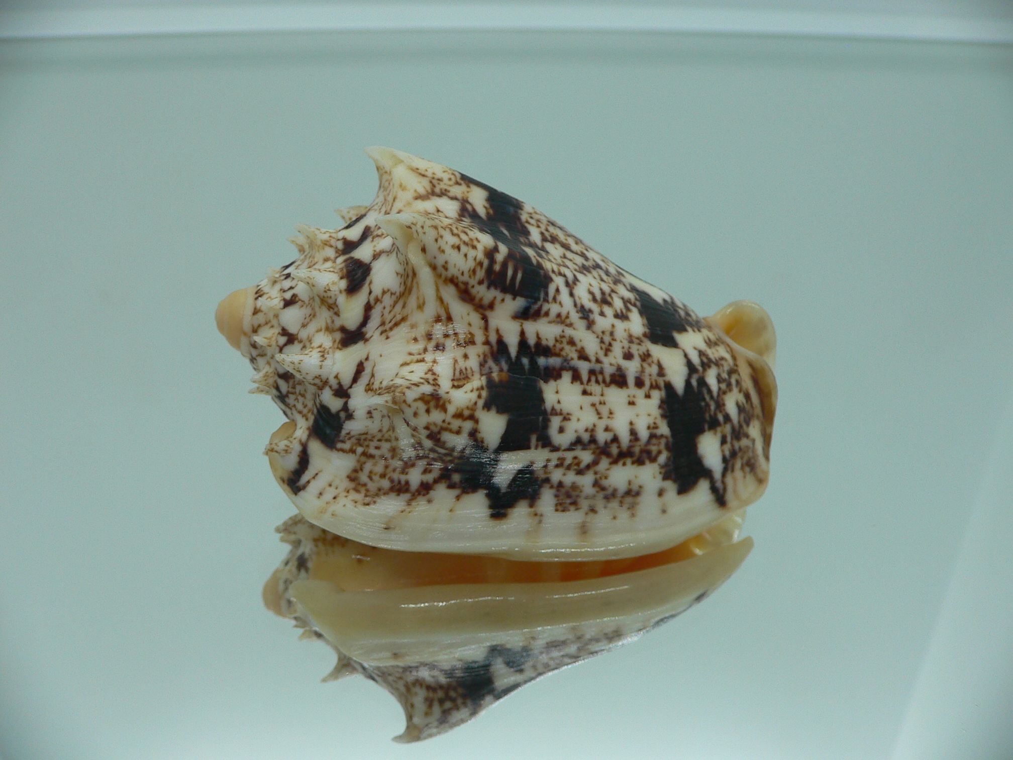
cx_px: 506
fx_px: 1024
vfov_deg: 40.7
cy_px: 380
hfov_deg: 52.6
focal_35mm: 35
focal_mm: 4.6
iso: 80
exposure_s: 1/60
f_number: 2.8
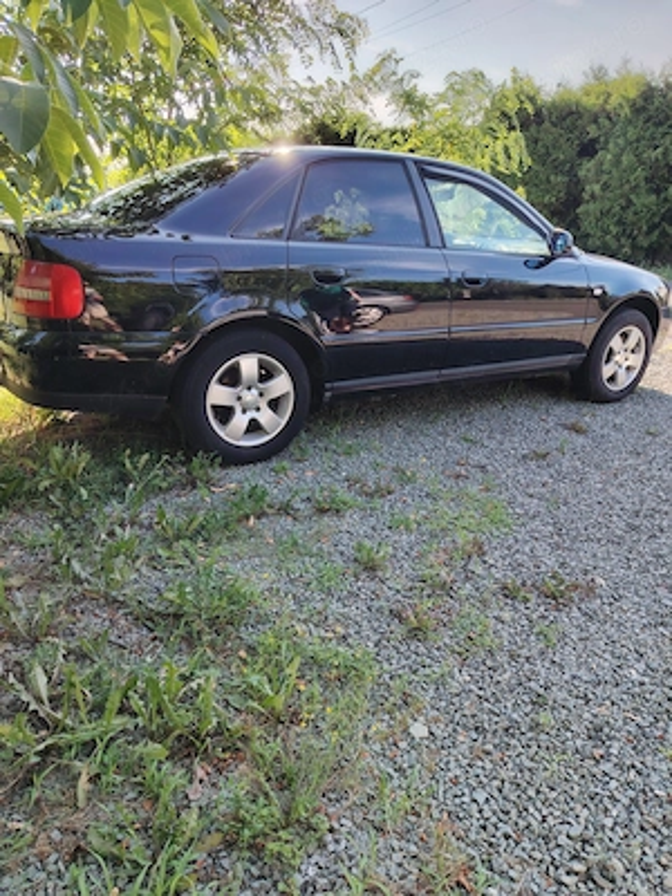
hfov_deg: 56.8
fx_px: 621
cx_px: 336
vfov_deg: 71.6
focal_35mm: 24
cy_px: 448
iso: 100
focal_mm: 5.25
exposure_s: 1/188
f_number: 1.75
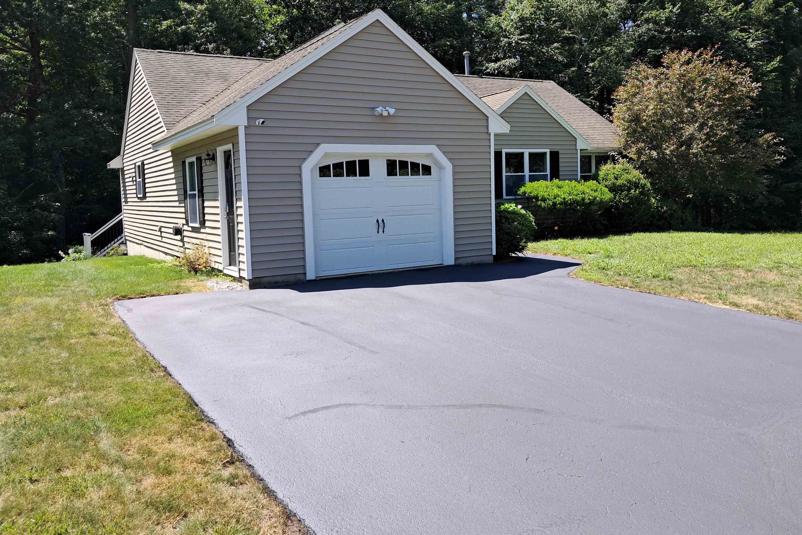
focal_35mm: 29
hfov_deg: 63.7
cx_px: 407
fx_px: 646
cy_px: 239
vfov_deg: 44.9
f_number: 1.8
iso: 50
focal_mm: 4
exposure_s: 1/252
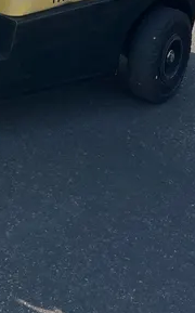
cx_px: -48
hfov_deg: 17.6
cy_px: -82
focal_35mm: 70
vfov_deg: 25.7
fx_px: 597
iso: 50
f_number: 1.6
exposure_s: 1/2358
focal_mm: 5.1
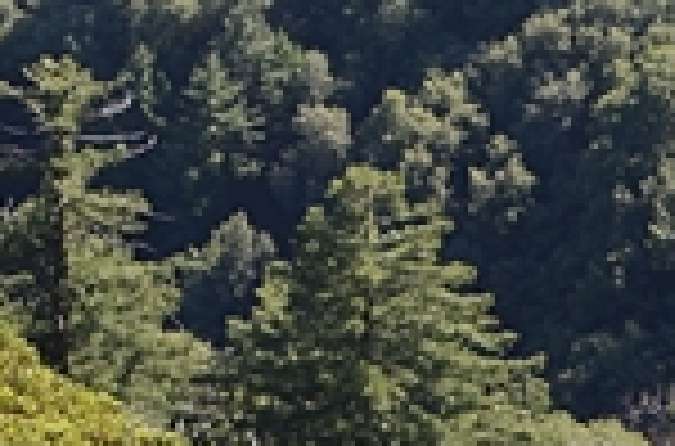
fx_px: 4430
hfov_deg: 8.5
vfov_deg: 5.6
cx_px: -423
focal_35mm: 237
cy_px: -401
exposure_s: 1/200
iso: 160
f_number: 7.1
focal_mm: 32
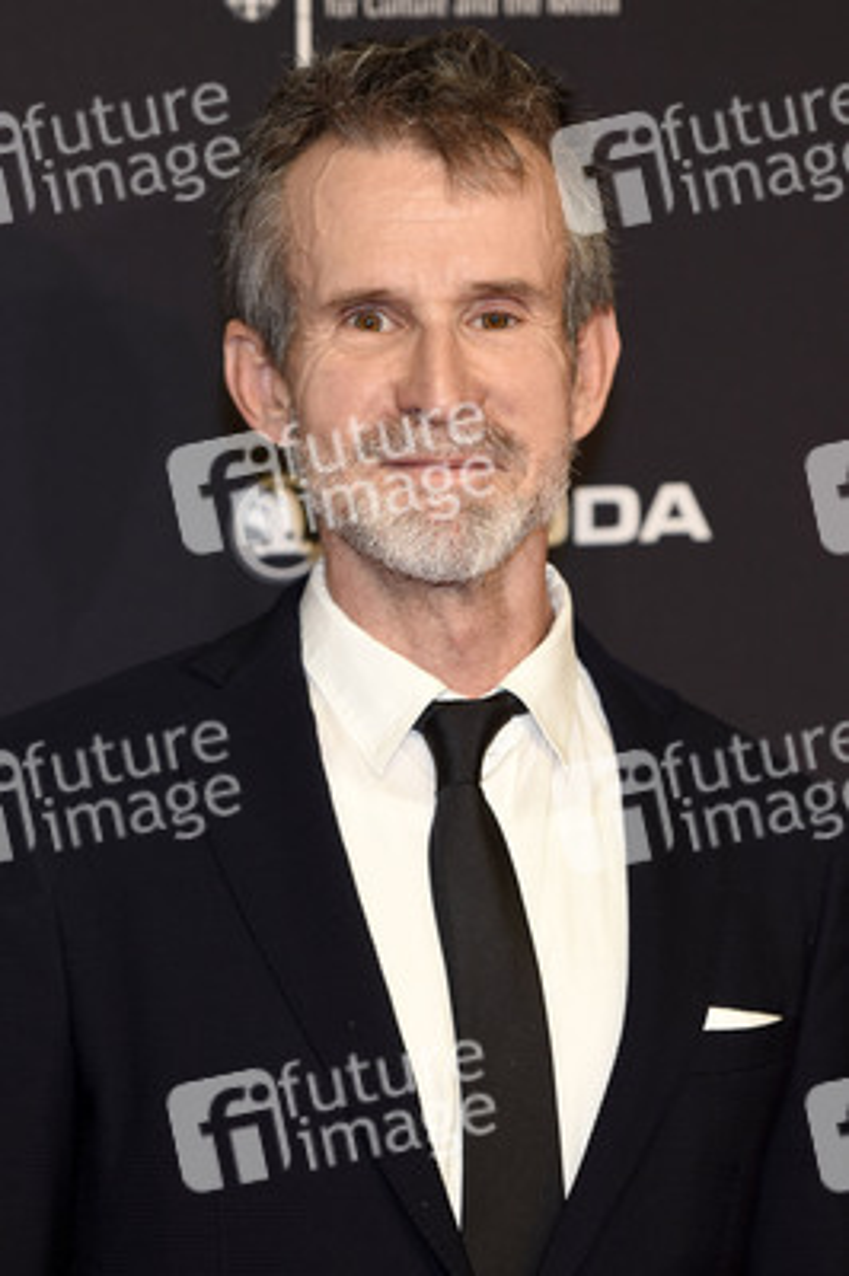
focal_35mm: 218
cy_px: 638
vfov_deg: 9.5
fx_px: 7707
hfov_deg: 6.3
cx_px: 424
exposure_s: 1/320
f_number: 3.5
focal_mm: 145
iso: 640
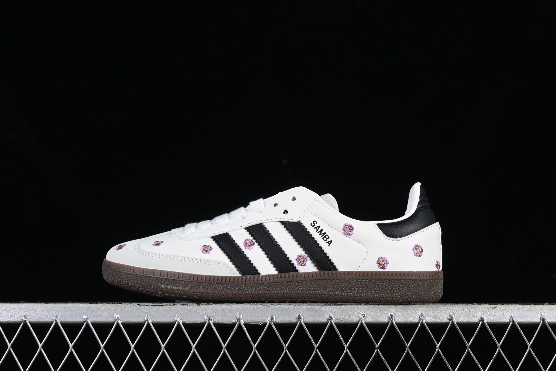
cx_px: 278
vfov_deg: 18.2
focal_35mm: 75
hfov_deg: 27.0
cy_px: 186
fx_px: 1158
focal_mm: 50
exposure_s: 1/80
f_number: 8
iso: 160
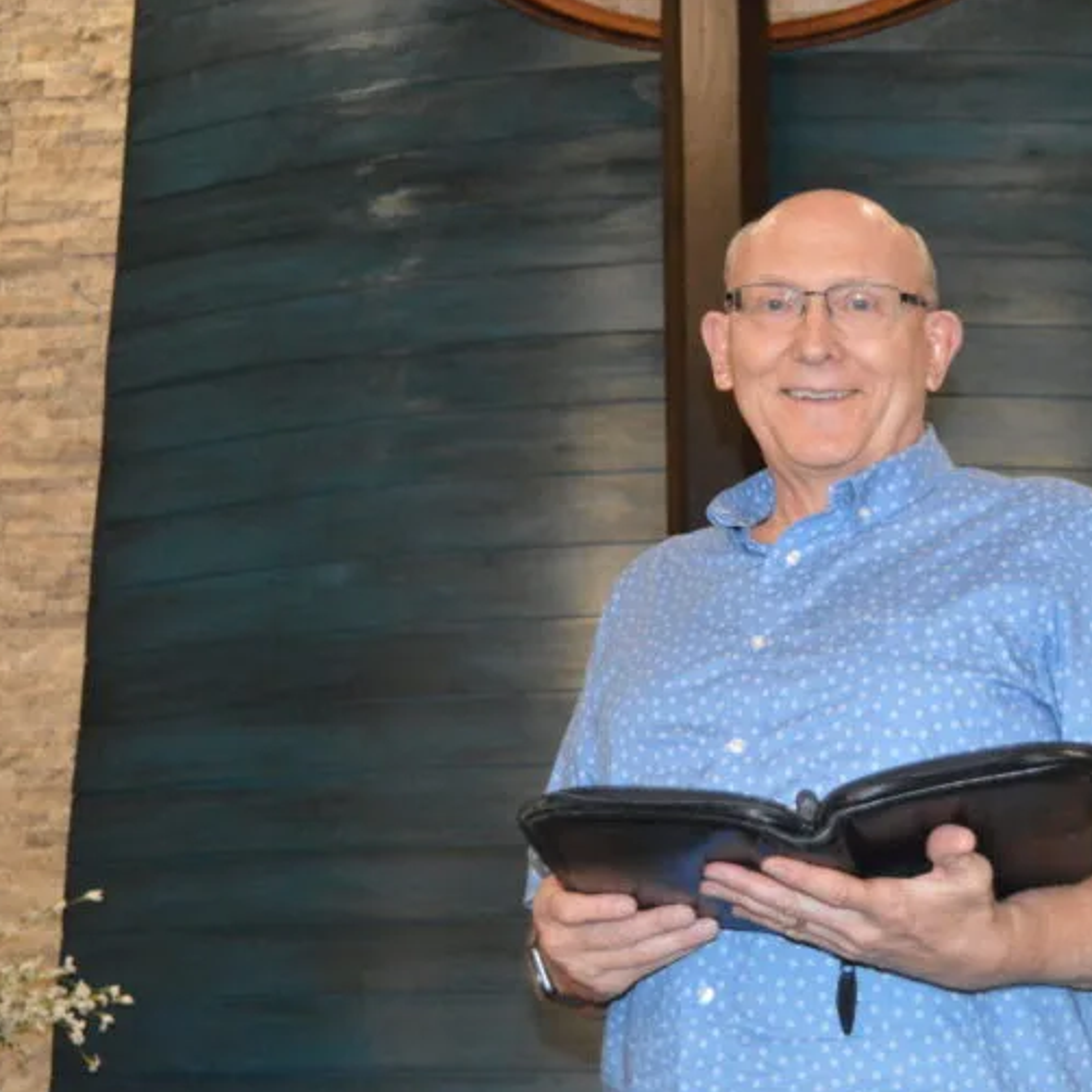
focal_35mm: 74
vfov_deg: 23.4
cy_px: 547
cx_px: 777
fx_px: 2641
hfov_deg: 23.2
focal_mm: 38
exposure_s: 1/60
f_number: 4.8
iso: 3200
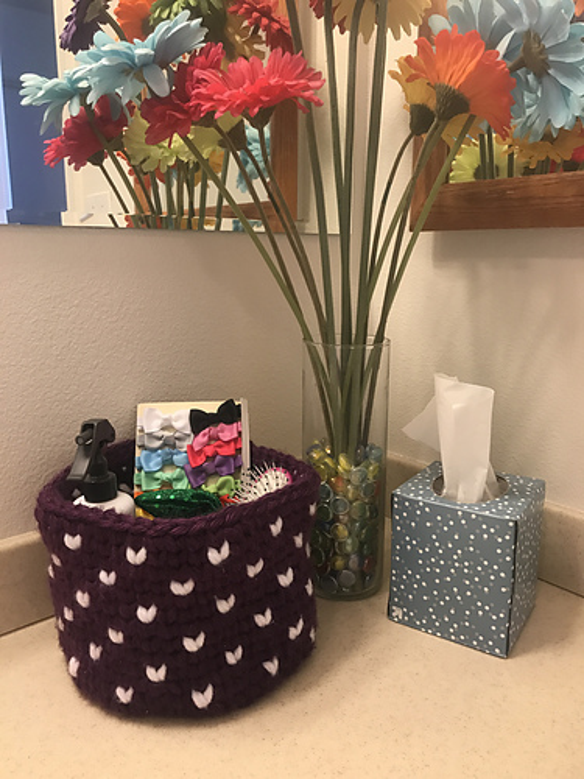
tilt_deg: -11.8
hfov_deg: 49.7
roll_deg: +0.4
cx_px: 292
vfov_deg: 63.4
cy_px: 390
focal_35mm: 28
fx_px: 630
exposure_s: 1/20
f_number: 1.8
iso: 40
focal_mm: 3.99
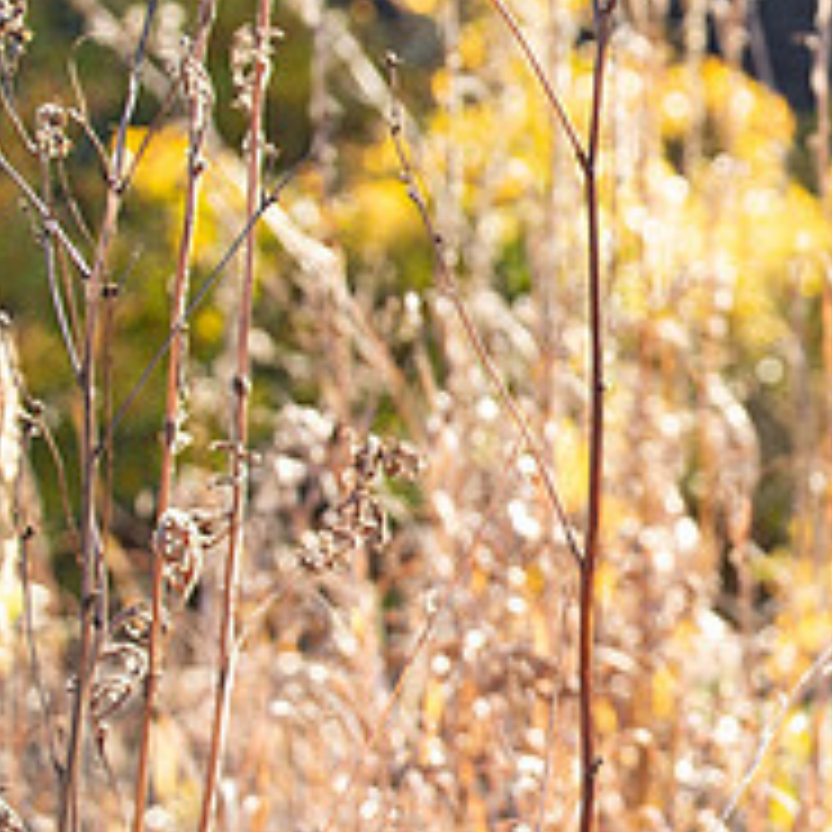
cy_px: 536
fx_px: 6336
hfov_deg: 7.4
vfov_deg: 7.5
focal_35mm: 233
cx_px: 1114
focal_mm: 80
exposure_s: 1/200
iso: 160
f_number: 4
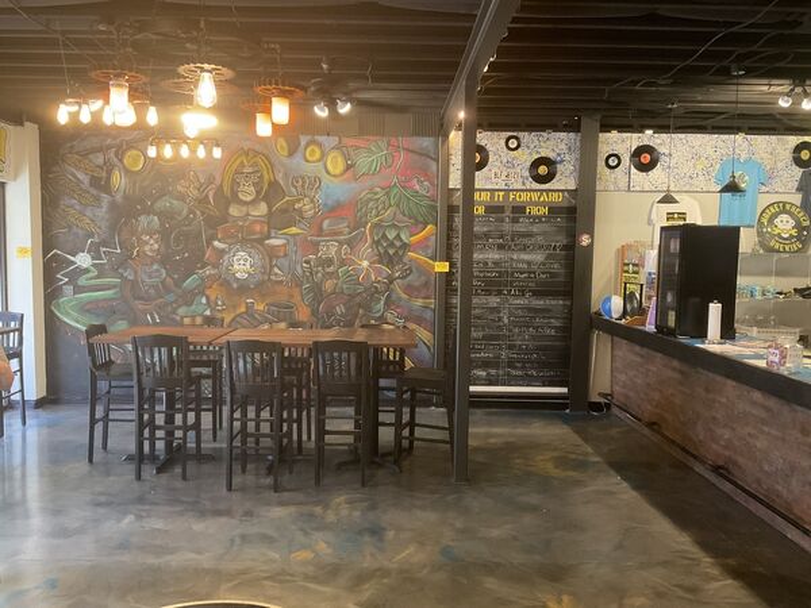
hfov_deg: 61.7
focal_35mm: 29
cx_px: 406
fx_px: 679
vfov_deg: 48.2
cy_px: 304
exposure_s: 1/30
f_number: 1.8
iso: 250
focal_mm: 3
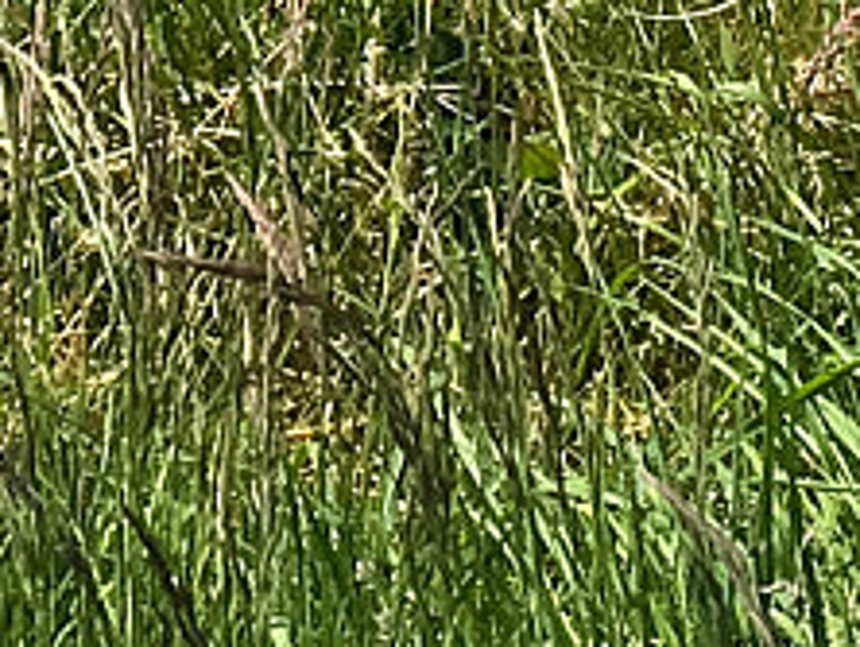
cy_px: -1062
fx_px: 5198
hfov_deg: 9.2
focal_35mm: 209
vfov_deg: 6.7
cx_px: -380
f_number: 2.2
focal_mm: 4.15
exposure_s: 1/2137
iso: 25
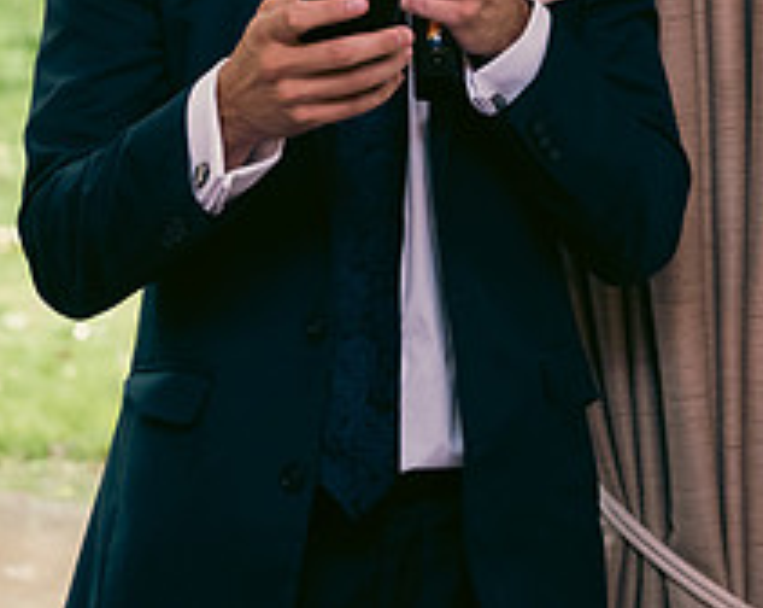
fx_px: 3381
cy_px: -89
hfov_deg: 12.9
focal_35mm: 150
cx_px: 401
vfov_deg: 10.1
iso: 1000
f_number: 3.5
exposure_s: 1/160
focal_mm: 58
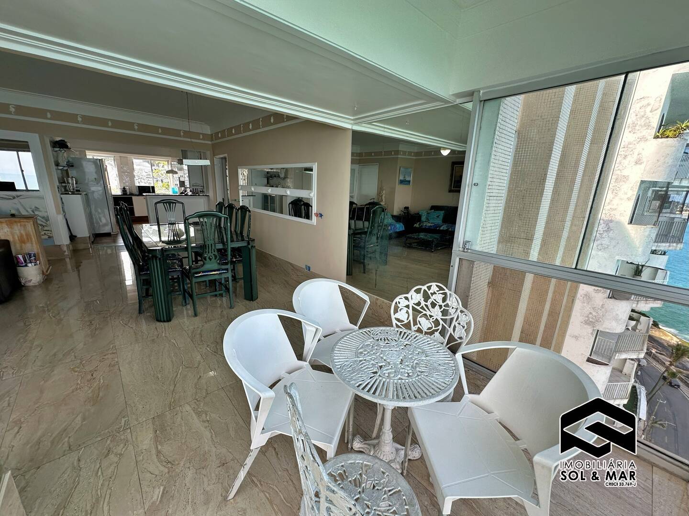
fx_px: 279
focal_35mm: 14
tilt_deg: -14.5
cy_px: 258
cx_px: 344
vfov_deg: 85.7
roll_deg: -2.4
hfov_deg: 102.1
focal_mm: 2.22
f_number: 2.2
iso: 40
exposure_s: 1/327
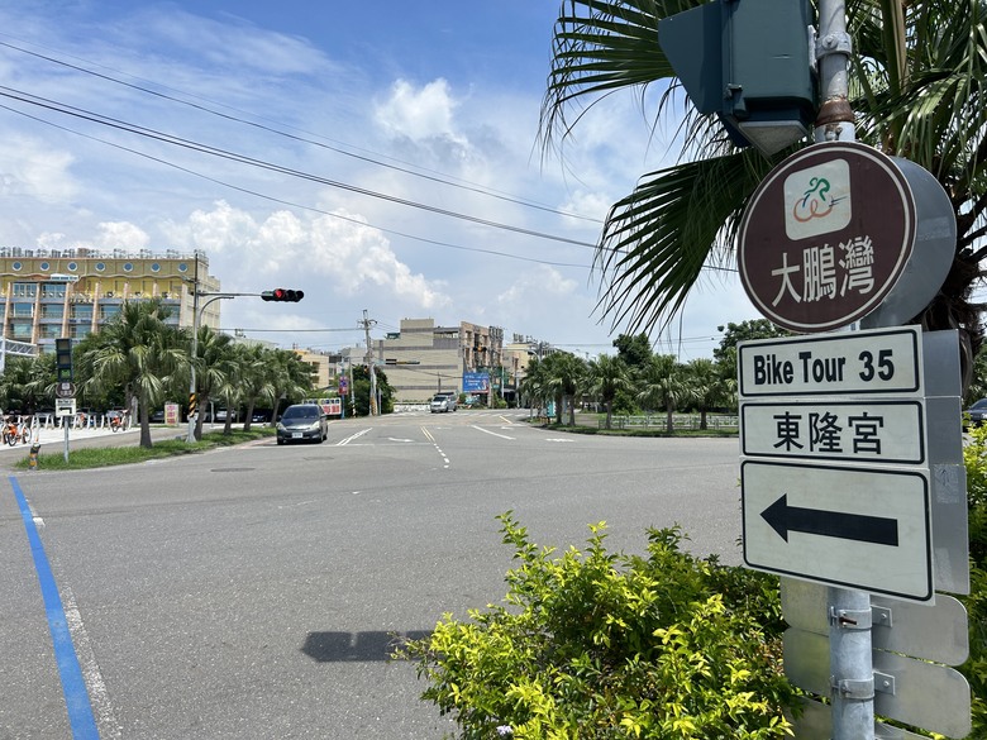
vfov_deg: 53.1
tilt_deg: +1.9
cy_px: 370
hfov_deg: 67.3
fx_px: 741
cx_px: 494
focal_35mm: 26
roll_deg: +1.1
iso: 50
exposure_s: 1/6579
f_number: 1.5
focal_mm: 5.7
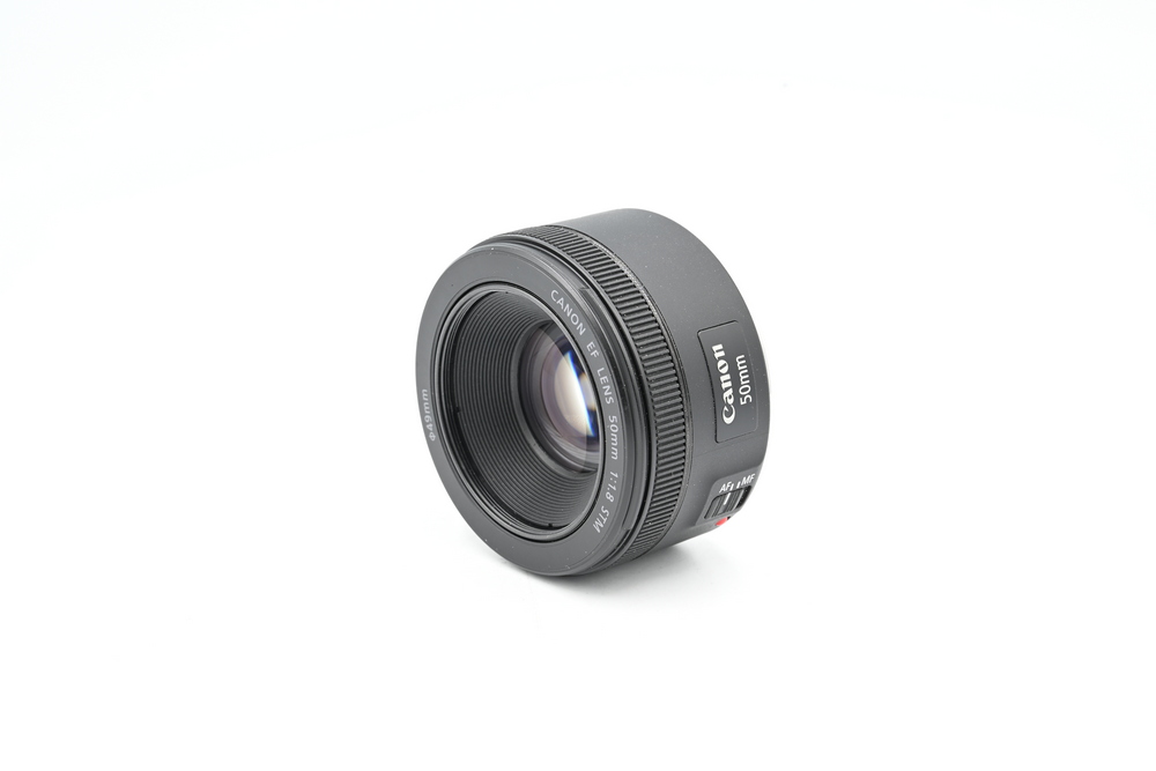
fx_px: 2537
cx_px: 578
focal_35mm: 79
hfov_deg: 25.7
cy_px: 386
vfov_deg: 17.3
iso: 200
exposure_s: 1/13
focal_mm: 79
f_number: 14
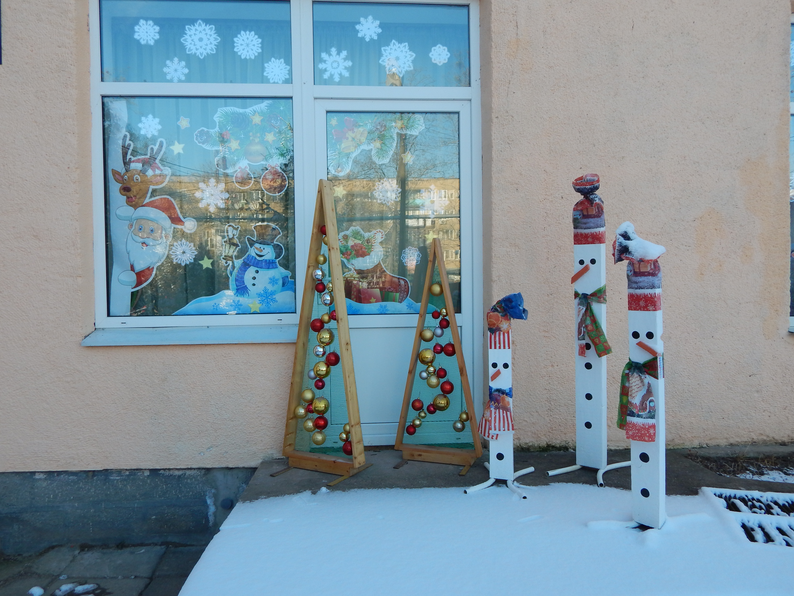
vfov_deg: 54.9
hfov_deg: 69.4
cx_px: 397
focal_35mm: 25
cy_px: 298
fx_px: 573
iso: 125
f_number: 3.1
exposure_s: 1/400
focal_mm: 4.5
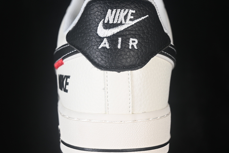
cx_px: 114
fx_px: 477
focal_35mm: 75
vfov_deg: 18.2
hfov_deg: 27.0
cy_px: 76
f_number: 7.1
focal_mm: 50
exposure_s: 1/80
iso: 160
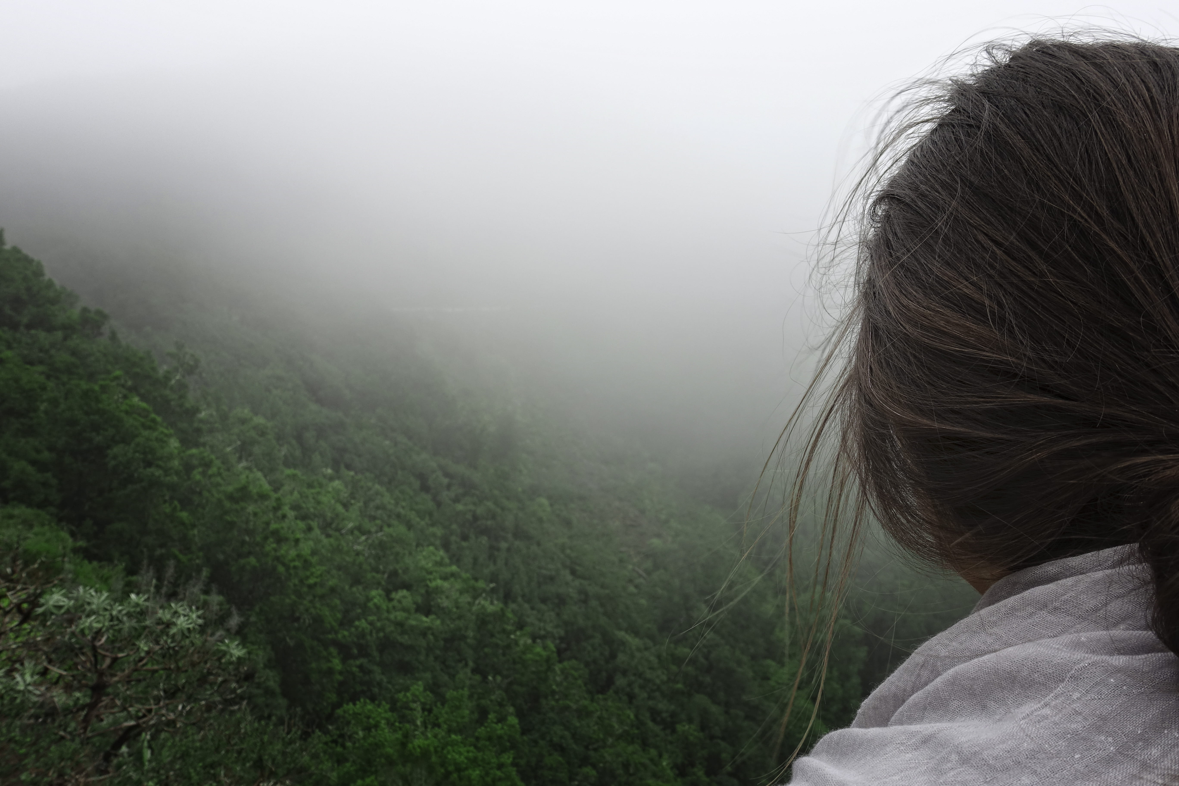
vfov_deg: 53.1
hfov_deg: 73.7
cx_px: 590
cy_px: 393
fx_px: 786
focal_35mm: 24
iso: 125
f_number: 5.6
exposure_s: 1/100
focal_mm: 8.8
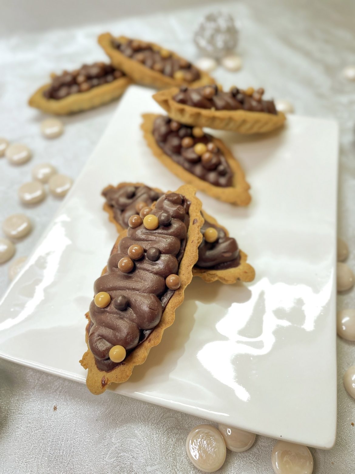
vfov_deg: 67.3
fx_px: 356
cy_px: 237
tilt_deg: -52.8
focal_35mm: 26
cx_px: 178
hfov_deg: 53.1
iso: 125
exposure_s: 1/50
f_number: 1.6
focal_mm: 4.2
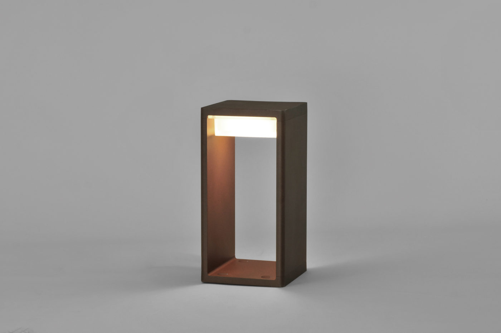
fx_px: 1355
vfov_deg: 14.0
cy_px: 166
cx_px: 250
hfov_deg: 20.9
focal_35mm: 98
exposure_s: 1/25
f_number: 9
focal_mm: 65
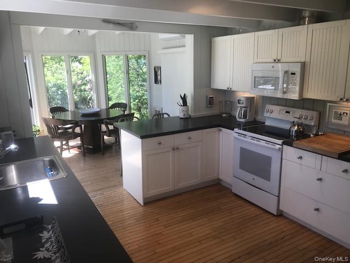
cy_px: 132
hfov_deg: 63.4
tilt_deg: -12.8
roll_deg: +1.4
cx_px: 175
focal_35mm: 28
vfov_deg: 49.7
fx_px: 283
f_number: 1.8
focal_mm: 3.99
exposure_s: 1/124
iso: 20
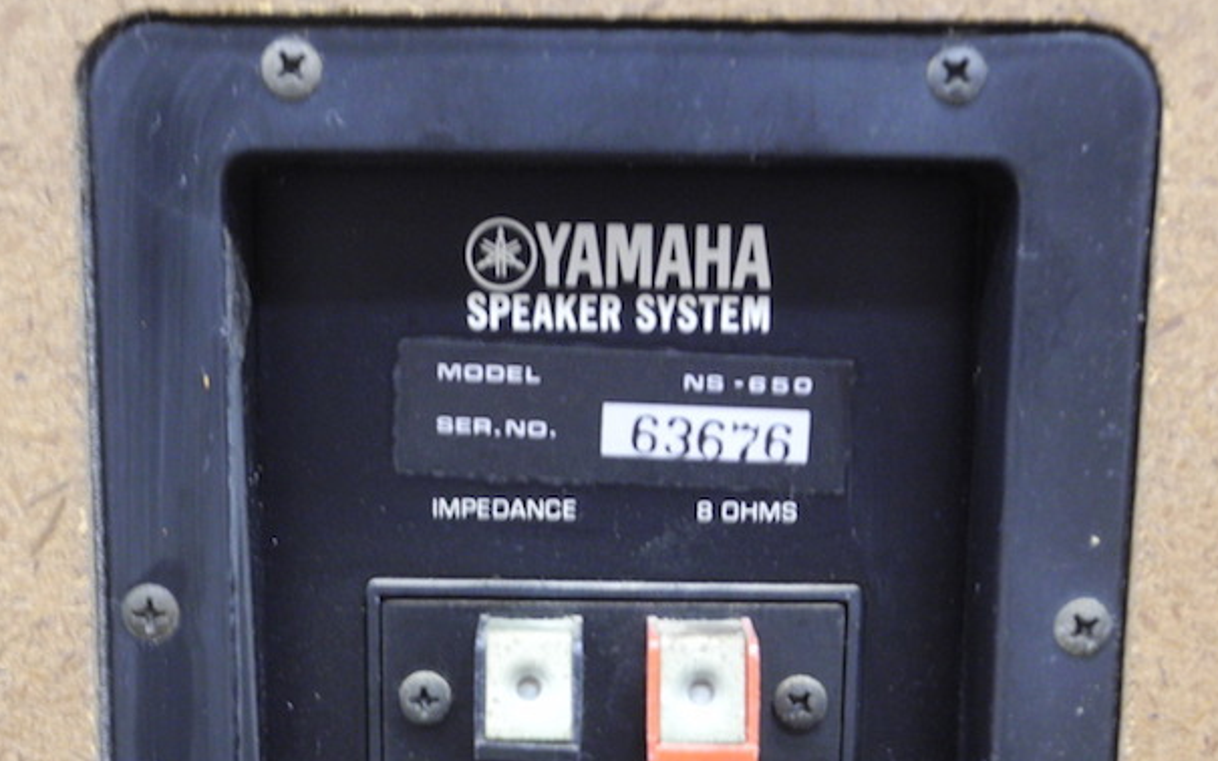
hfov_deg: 29.0
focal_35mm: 71
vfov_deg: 18.1
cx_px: 604
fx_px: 2357
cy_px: 655
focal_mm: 9.7
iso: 400
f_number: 3.2
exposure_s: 1/4.8
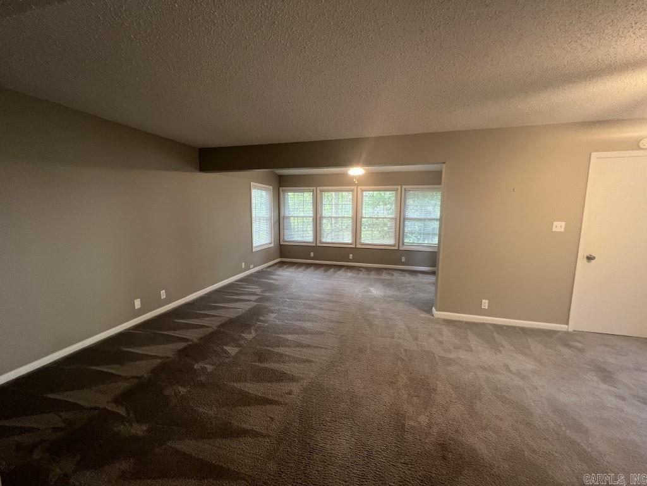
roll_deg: -0.4
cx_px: 324
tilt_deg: -8.2
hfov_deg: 106.2
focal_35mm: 13
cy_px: 243
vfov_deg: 89.9
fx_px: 243
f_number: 1.8
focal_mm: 1.57
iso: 200
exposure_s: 1/60
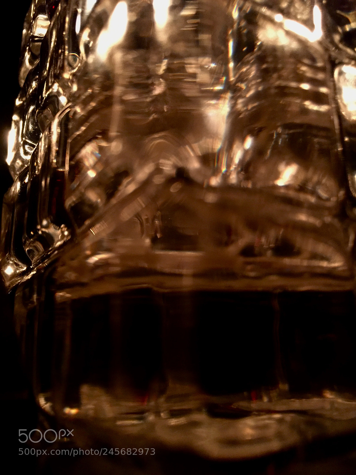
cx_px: 178
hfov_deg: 48.2
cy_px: 238
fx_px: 398
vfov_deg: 61.7
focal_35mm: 29
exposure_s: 1/15
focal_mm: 4.15
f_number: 2.2
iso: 320
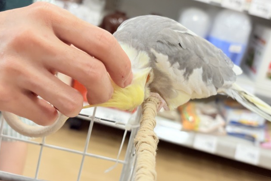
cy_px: 90
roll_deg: -14.0
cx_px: 134
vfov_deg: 24.6
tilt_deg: -18.2
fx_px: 414
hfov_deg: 36.2
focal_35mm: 55
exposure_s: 1/100
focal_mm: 5.96
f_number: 1.6
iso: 160
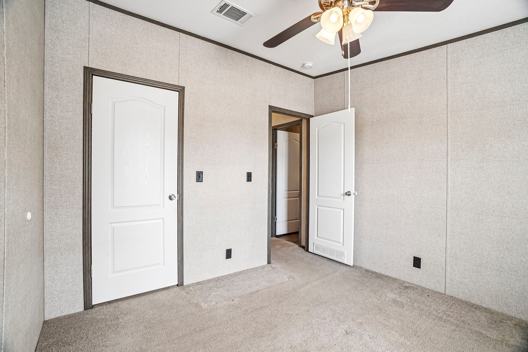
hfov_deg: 96.7
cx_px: 264
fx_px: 235
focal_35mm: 16
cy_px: 176
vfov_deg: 73.7
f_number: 8
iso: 400
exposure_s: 1/15
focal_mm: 16
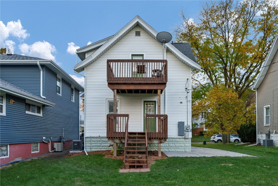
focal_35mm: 31
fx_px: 239
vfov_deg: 42.3
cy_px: 93
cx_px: 139
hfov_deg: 60.3
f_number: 10
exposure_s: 1/160
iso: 800
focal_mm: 31
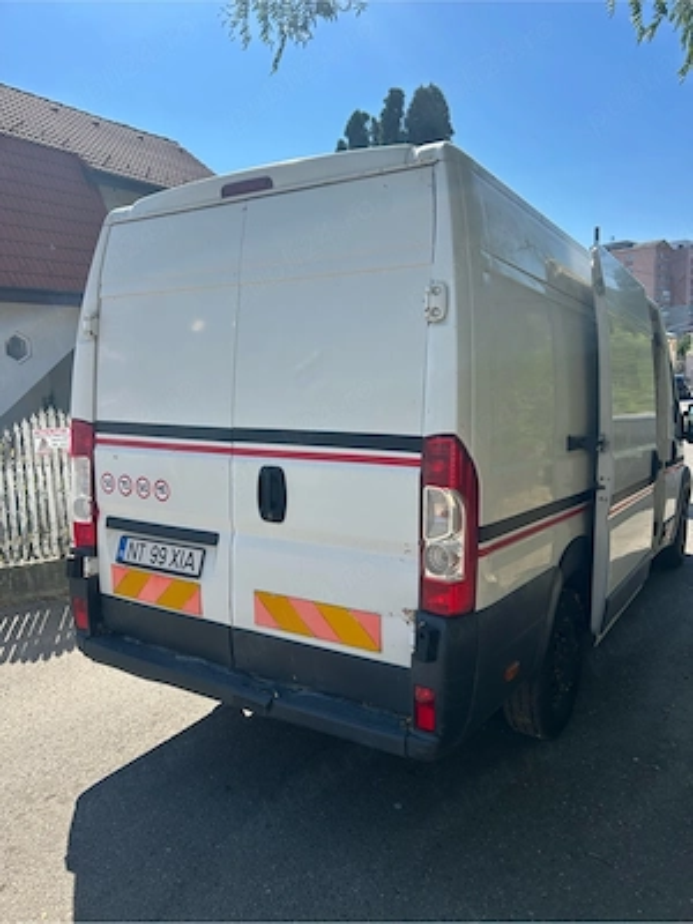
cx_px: 346
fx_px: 694
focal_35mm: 26
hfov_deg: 53.1
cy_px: 462
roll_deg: +3.7
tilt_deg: -8.3
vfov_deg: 67.3
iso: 50
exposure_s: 1/2841
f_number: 1.5
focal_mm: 5.7
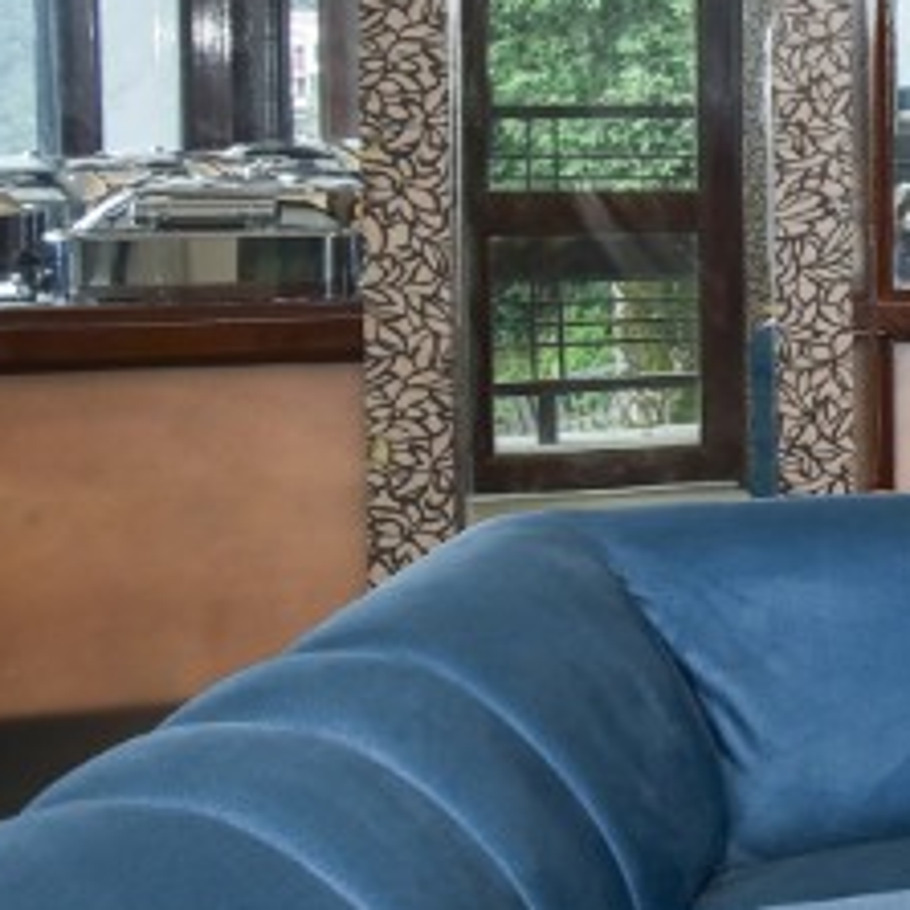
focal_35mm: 66
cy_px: 149
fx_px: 1963
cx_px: 2165
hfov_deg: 15.2
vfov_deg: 25.5
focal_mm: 16
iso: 500
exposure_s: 1/100
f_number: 8
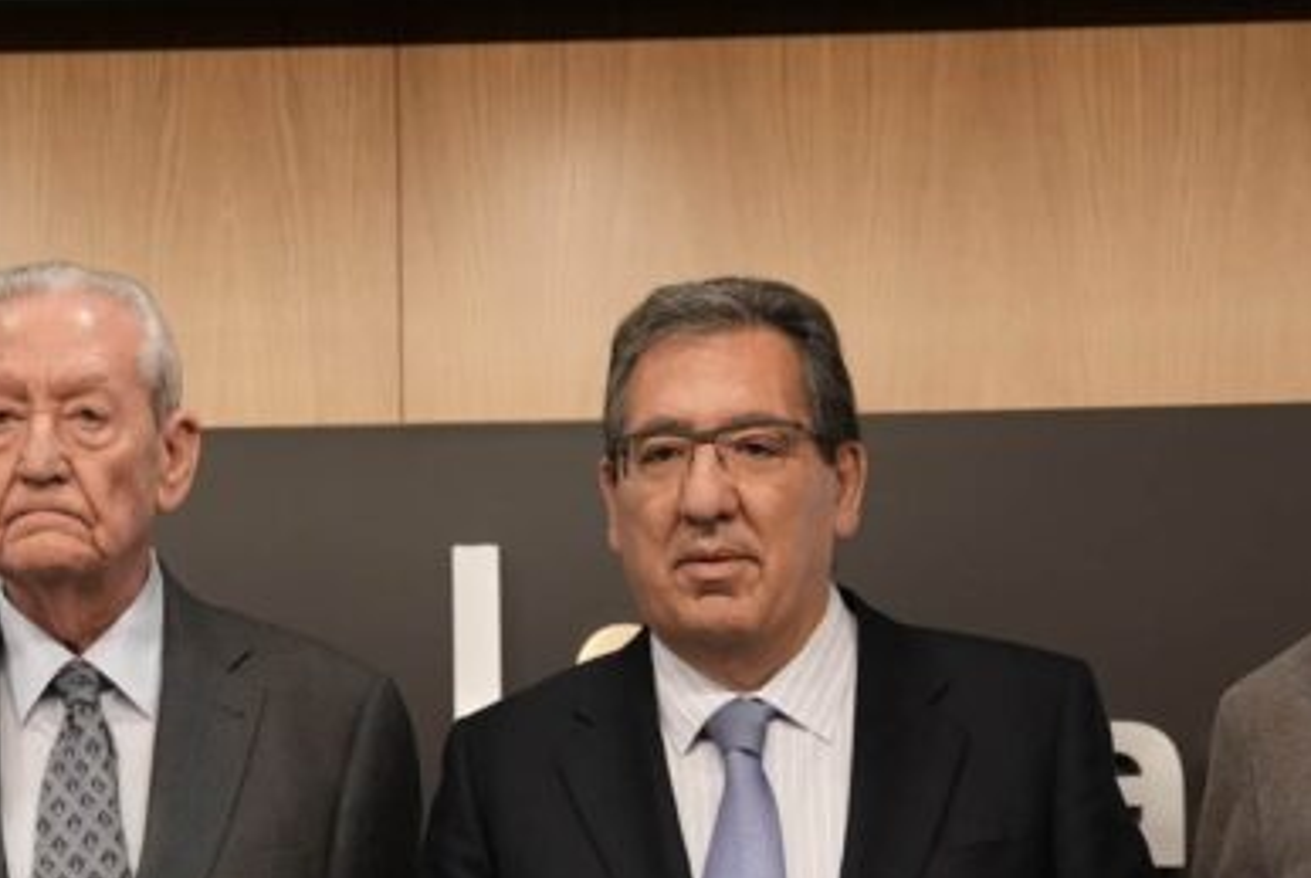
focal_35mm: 111
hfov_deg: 18.3
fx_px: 4047
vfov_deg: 12.2
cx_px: 407
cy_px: 861
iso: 2000
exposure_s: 1/160
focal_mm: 42
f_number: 3.5
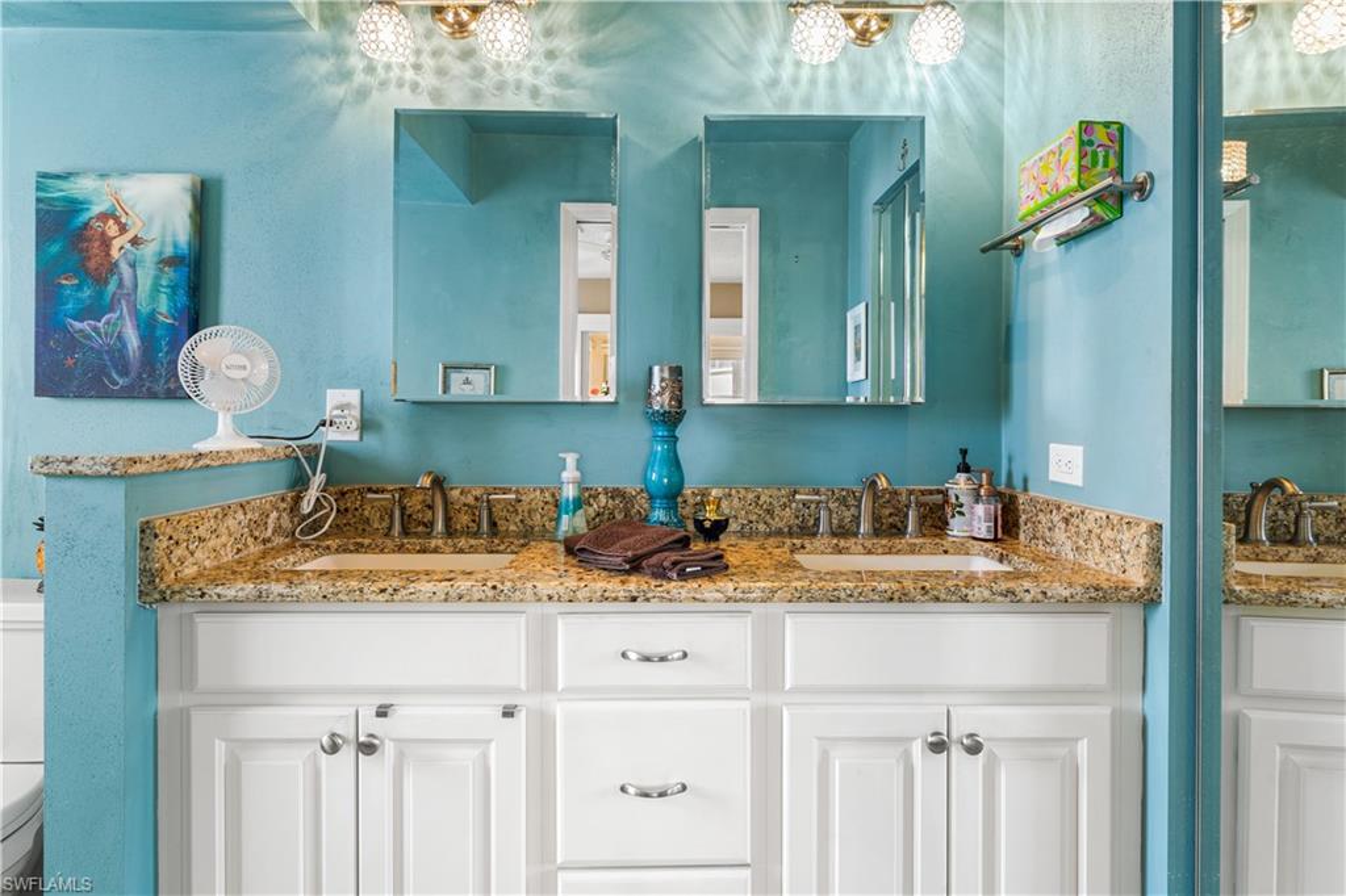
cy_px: 448
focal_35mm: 19
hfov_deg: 87.5
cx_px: 673
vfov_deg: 65.1
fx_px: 703
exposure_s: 1/3
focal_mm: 18.8
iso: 400
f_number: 8
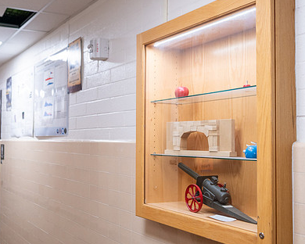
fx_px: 415
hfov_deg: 39.8
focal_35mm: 46
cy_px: 132
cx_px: 100
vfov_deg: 32.7
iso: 800
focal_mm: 30
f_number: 4
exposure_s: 1/160
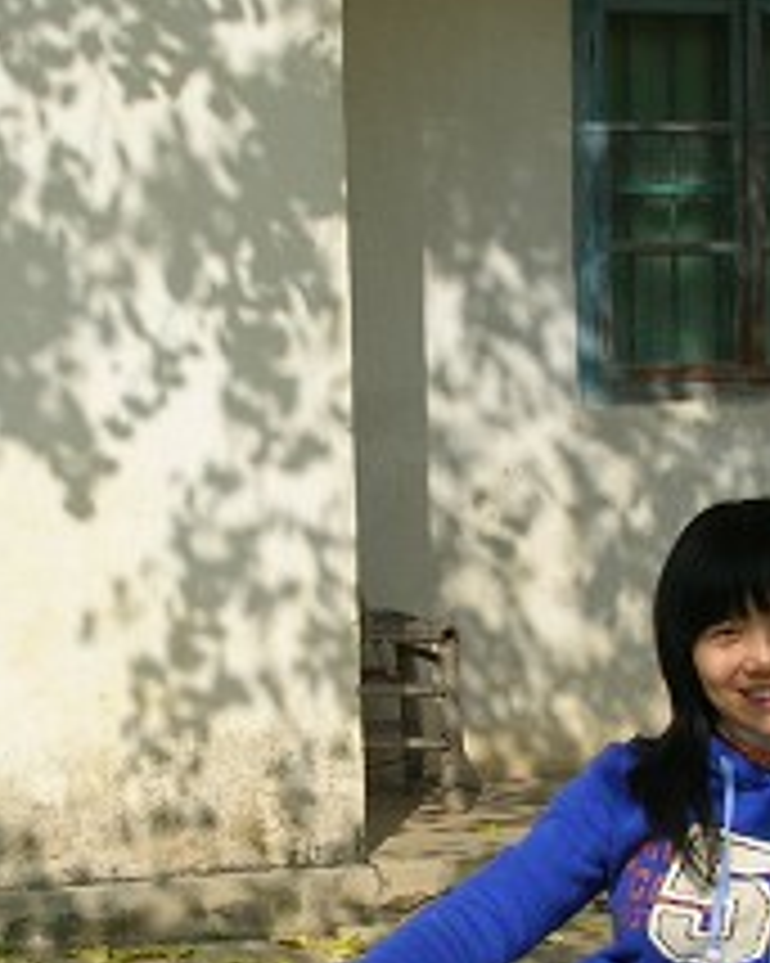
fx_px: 2737
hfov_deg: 16.0
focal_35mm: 96
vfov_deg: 19.9
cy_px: 684
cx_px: 477
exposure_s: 1/99
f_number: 8.5
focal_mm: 5.8
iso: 50
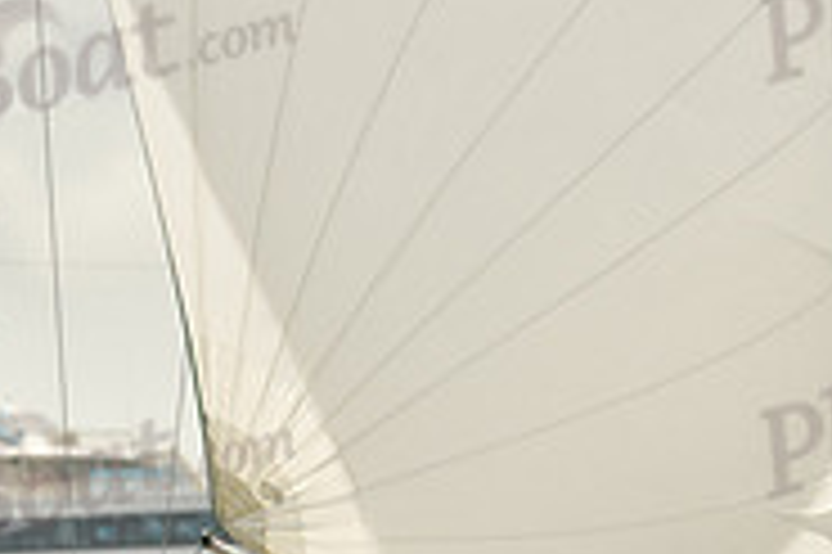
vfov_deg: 1.7
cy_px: 678
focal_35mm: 784
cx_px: 531
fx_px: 18103
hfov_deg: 2.6
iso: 320
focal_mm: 250
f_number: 7.1
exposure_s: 1/1250
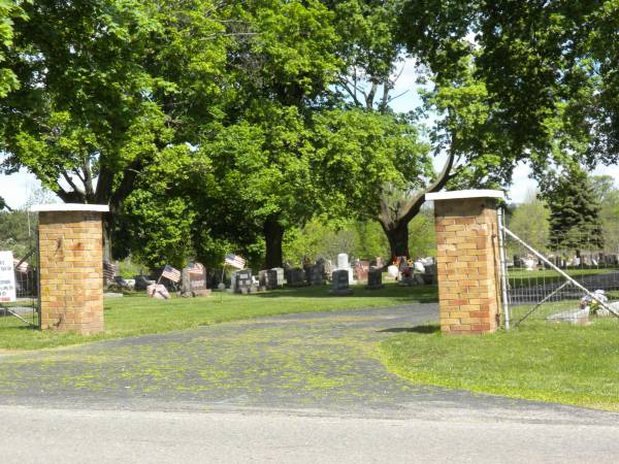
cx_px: 310
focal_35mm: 72
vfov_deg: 20.4
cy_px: 232
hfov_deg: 27.0
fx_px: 1287
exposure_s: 1/500
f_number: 5
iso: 137
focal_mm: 12.7
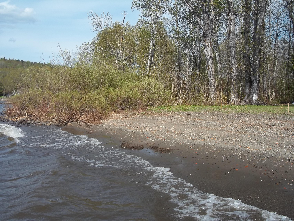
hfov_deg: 46.8
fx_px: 340
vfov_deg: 36.0
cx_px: 147
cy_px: 110
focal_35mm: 40
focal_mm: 7.1
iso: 80
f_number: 6.3
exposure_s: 1/320
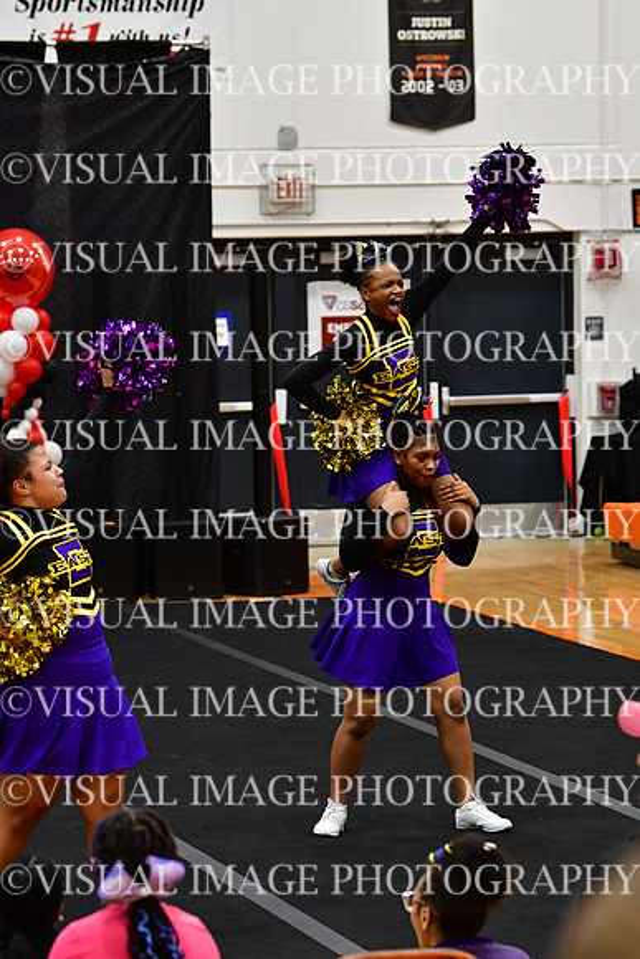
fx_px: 4077
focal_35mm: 153
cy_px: 480
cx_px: 320
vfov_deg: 13.4
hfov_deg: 9.0
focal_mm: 102
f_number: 4
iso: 4000
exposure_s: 1/500
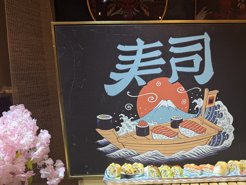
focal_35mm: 47
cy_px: 178
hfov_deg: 40.2
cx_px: 153
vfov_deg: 29.2
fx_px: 334
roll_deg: +0.1
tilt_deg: -18.7
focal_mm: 6.76
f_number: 1.78
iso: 64
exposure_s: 1/100
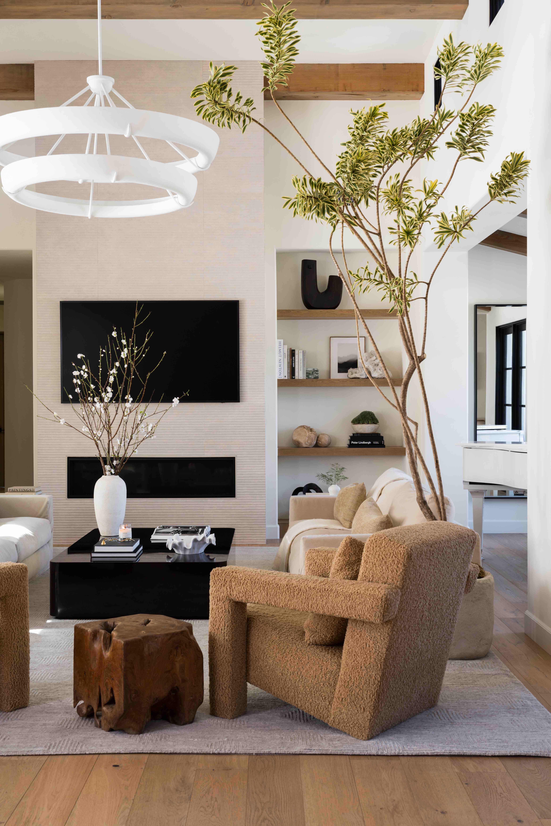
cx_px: 276
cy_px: 413
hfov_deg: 31.2
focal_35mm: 43
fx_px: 987
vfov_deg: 45.4
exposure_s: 1/8
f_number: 9
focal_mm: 43
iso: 160
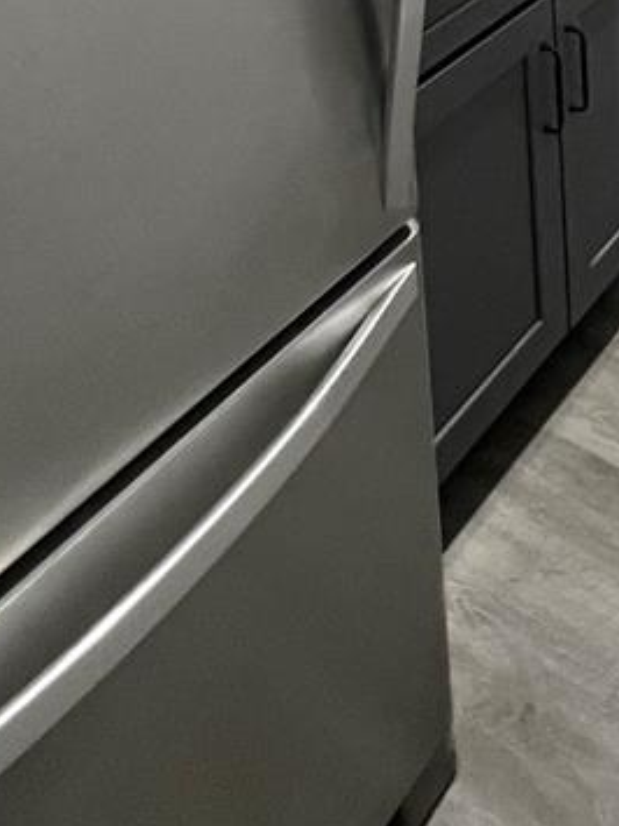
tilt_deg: -10.6
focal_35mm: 44
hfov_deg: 31.6
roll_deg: +1.9
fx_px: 1050
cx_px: 533
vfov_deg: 31.0
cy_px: -302
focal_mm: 1.57
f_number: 1.8
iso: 250
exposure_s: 1/66
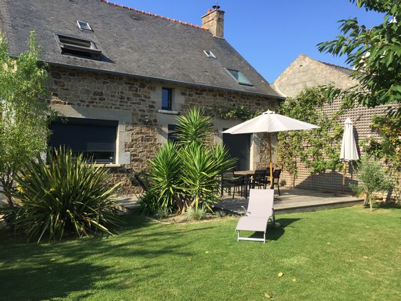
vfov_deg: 48.2
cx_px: 200
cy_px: 150
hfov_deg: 61.7
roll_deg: -2.3
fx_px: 336
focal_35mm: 29
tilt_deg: -0.1
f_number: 2.2
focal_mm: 4.15
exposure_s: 1/1364
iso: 32
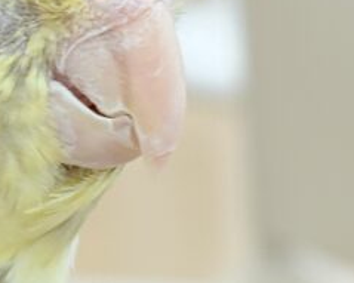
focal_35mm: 255
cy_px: 224
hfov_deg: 7.6
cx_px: 116
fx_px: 2671
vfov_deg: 6.1
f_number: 1.6
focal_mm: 5.96
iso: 40
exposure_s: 1/50
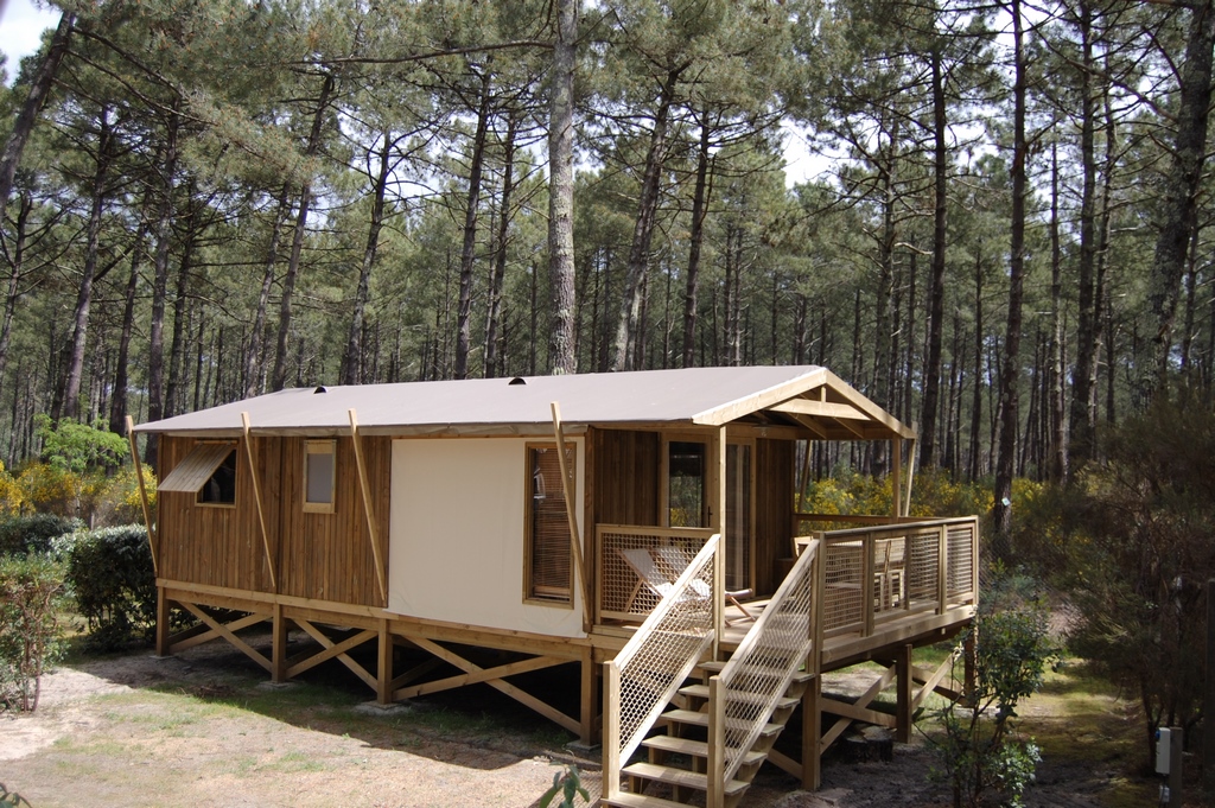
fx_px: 1113
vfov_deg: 39.9
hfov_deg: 57.3
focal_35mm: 33
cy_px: 404
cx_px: 608
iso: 200
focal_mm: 22
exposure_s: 1/1000
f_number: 3.8
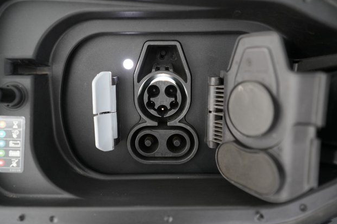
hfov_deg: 63.7
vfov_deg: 44.9
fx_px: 271
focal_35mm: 29
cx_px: 165
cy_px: 110
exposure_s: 1/30
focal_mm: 28
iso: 1250
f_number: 2.8
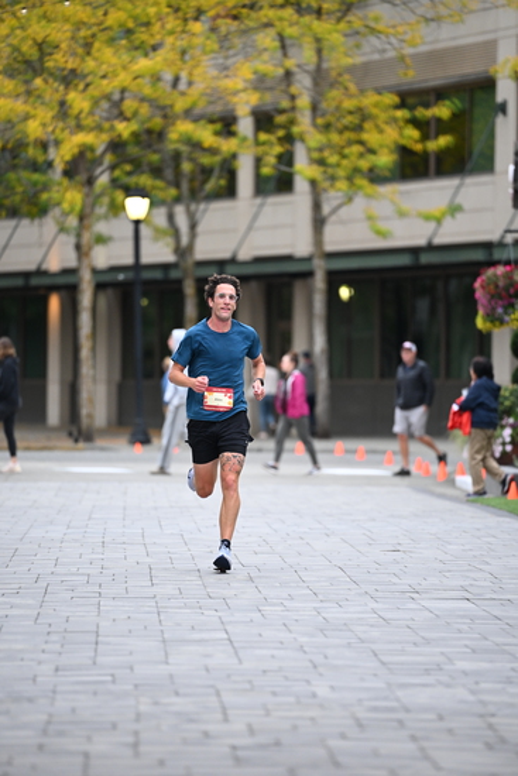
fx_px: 4314
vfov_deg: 10.3
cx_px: 259
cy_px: 388
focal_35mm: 200
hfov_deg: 6.9
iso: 1600
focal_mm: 200
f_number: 2.8
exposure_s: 1/800
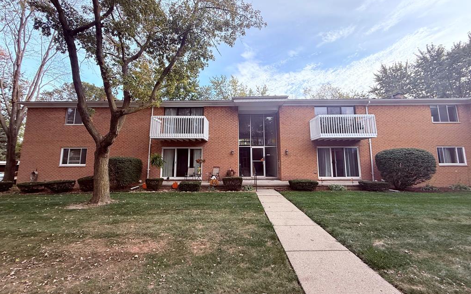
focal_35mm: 15
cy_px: 137
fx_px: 193
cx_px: 236
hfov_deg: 101.5
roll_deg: -0.1
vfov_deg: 74.7
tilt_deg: +7.9
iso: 64
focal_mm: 2.22
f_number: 2.2
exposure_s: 1/269
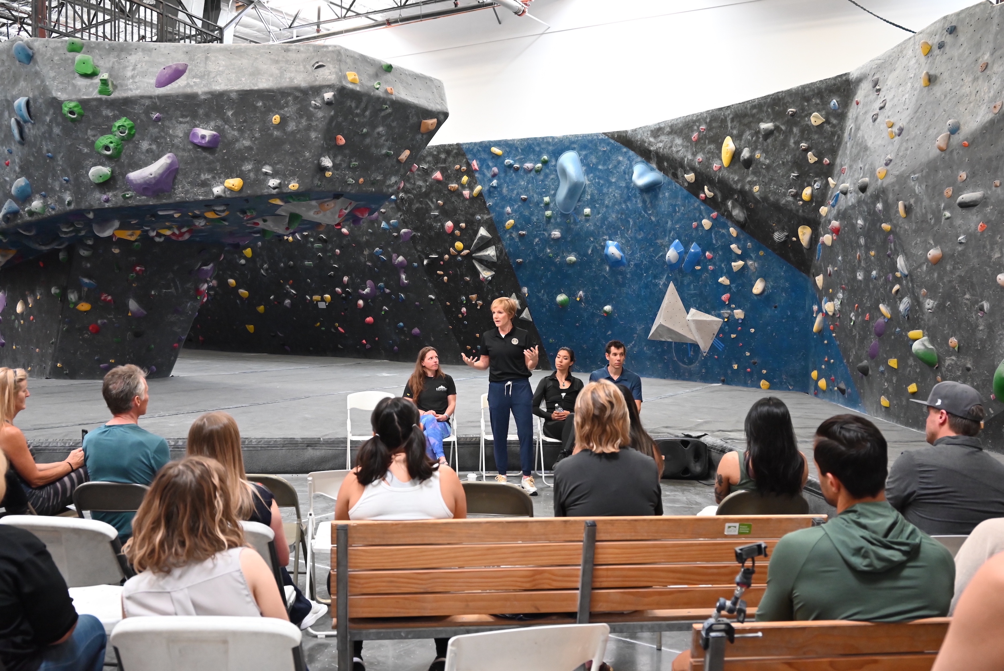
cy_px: 336
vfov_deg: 41.2
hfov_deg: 58.7
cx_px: 502
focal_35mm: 32
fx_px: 893
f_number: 4.8
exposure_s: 1/100
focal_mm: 32
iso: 3200
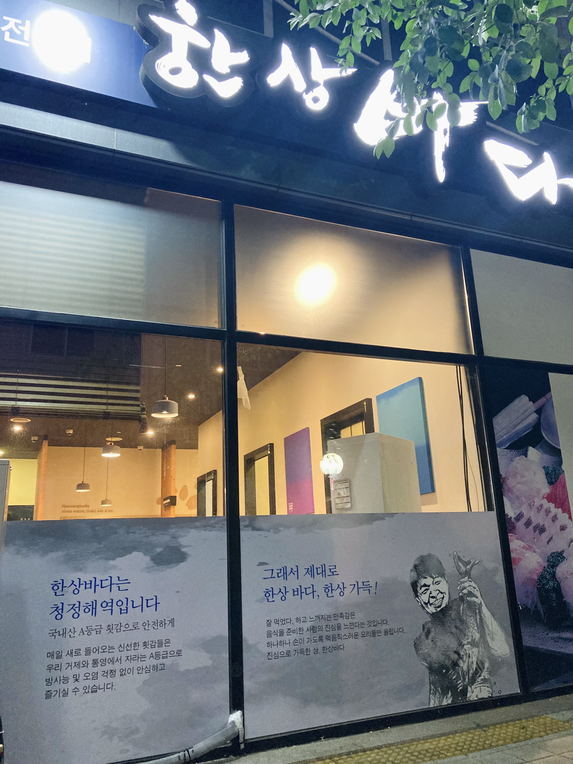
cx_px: 286
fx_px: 618
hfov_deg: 49.7
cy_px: 382
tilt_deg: +17.1
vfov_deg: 63.4
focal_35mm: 28
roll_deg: +3.6
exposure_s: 1/40
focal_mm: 3.99
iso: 400
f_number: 1.8
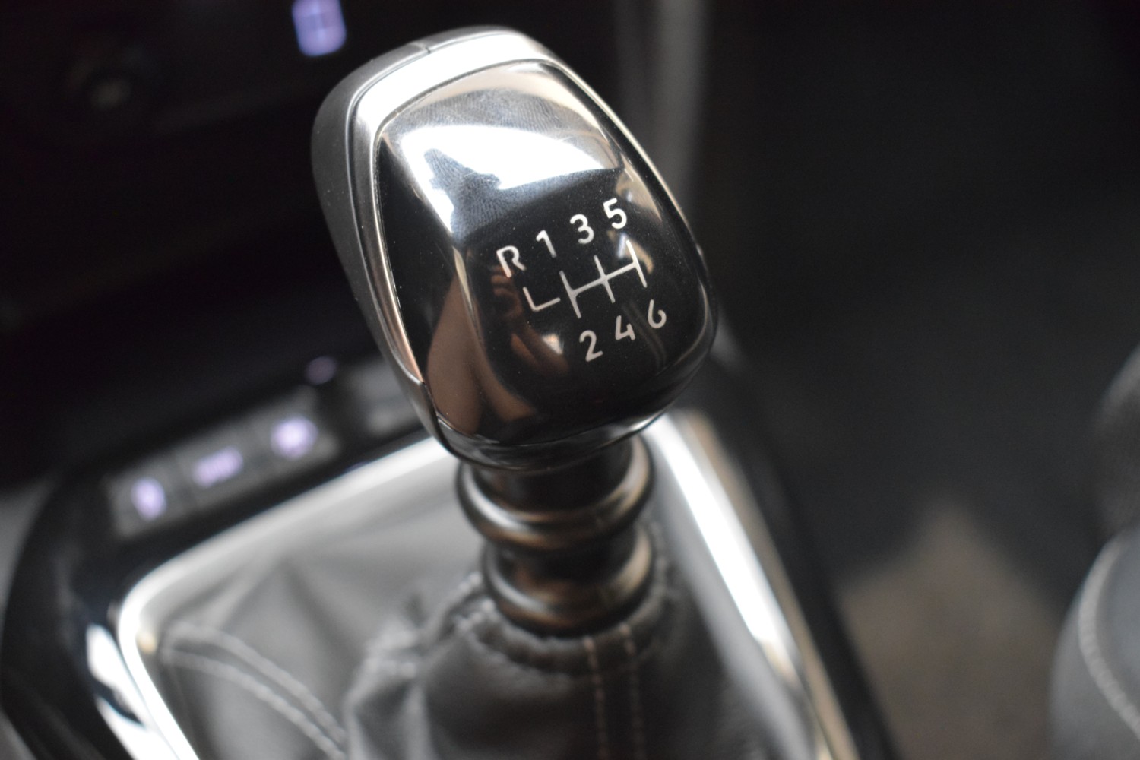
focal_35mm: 51
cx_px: 570
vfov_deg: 26.5
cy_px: 380
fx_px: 1615
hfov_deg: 38.9
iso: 3200
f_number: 4.5
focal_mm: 34
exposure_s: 1/13
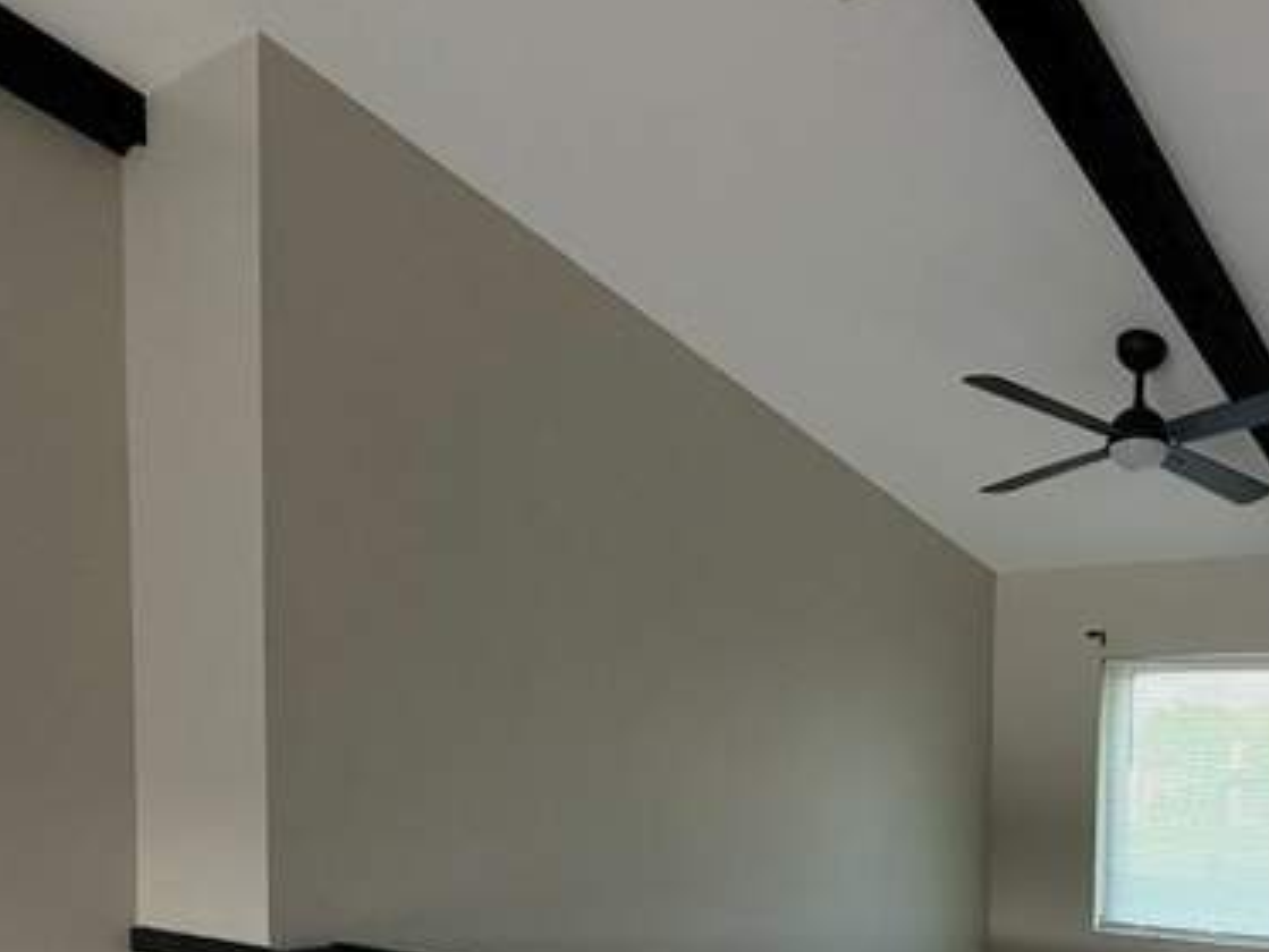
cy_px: 840
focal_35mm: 30
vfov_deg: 43.2
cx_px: 1106
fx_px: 1100
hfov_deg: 53.6
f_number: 2.2
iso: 250
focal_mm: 2.22
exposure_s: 1/121
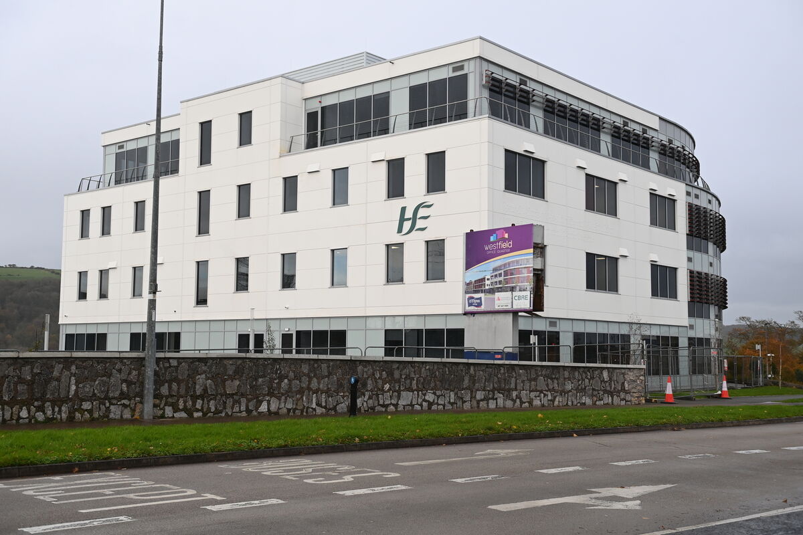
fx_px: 937
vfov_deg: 31.9
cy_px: 268
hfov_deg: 46.4
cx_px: 402
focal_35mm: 42
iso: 1000
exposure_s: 1/1250
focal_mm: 42
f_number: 4.5
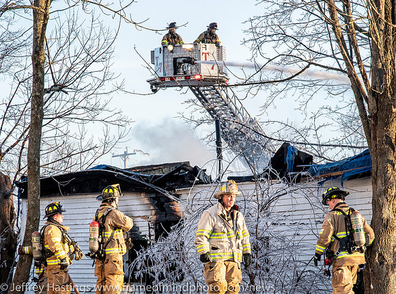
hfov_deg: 16.5
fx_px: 1368
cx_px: 204
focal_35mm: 120
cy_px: 184
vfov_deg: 12.2
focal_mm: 58
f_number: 8
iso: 500
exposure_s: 1/250
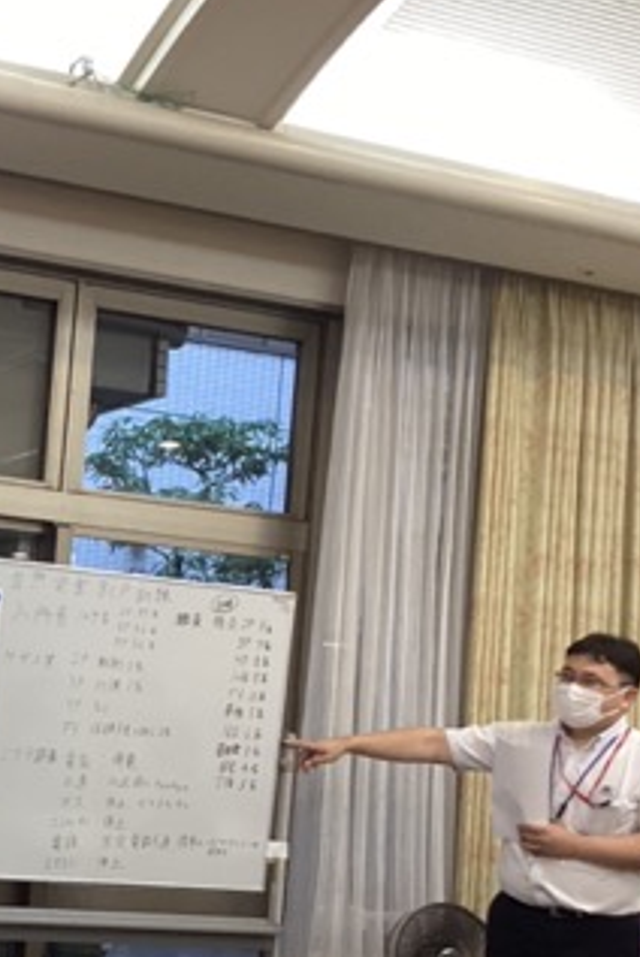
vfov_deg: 30.5
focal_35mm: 65
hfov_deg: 19.1
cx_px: -232
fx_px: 1729
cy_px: 688
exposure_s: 1/50
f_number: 2.4
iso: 160
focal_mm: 3.3
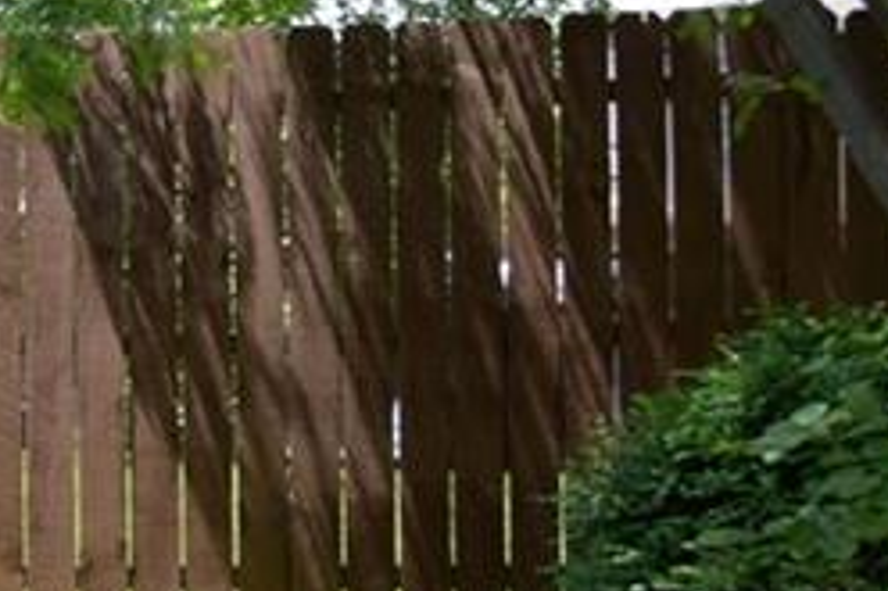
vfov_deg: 11.0
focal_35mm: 124
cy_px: 258
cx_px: -437
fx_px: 3057
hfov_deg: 15.3
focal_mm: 20
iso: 100
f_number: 5
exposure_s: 1/200
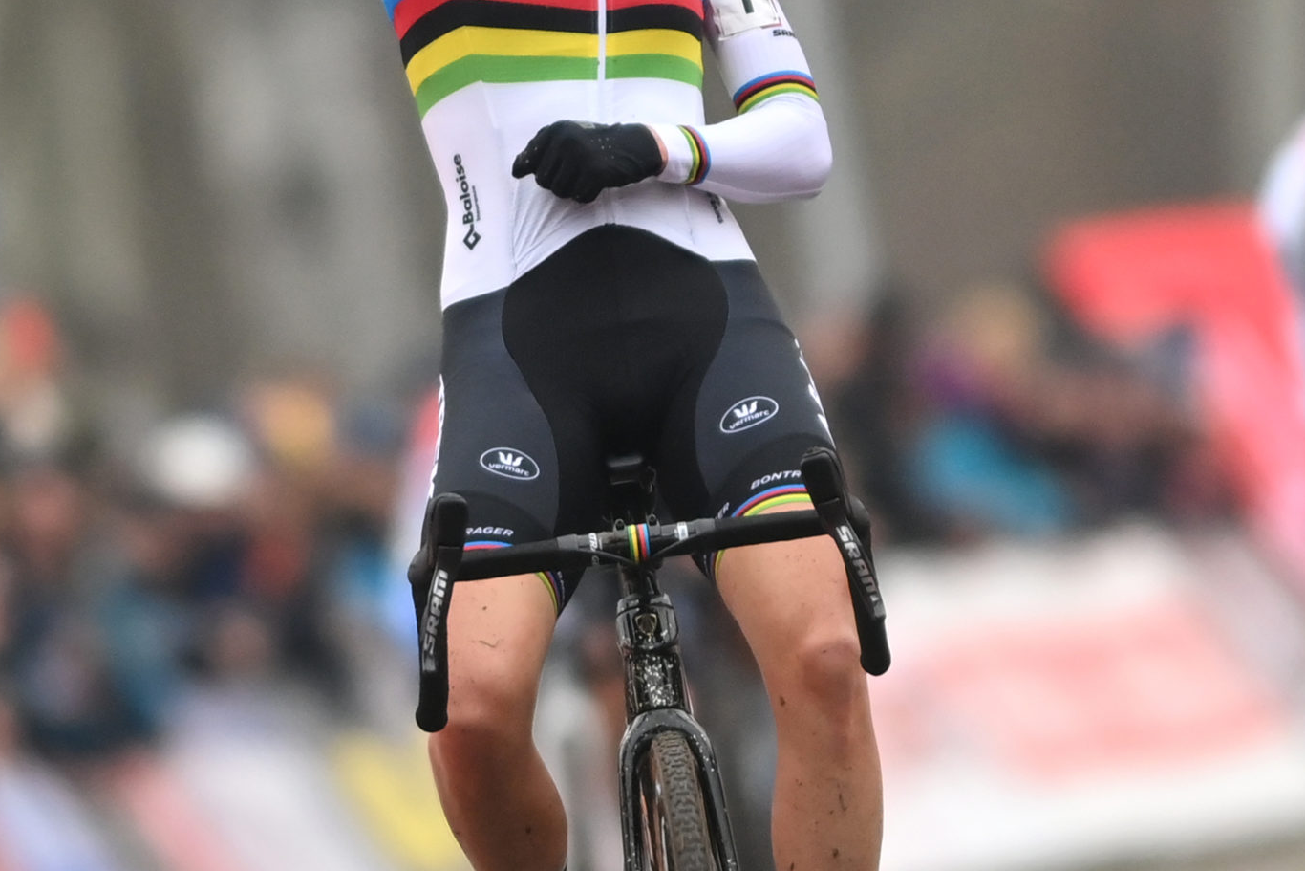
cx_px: 921
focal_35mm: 787
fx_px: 28530
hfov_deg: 2.6
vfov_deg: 1.7
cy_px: 264
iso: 2000
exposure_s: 1/1250
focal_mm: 420
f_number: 4
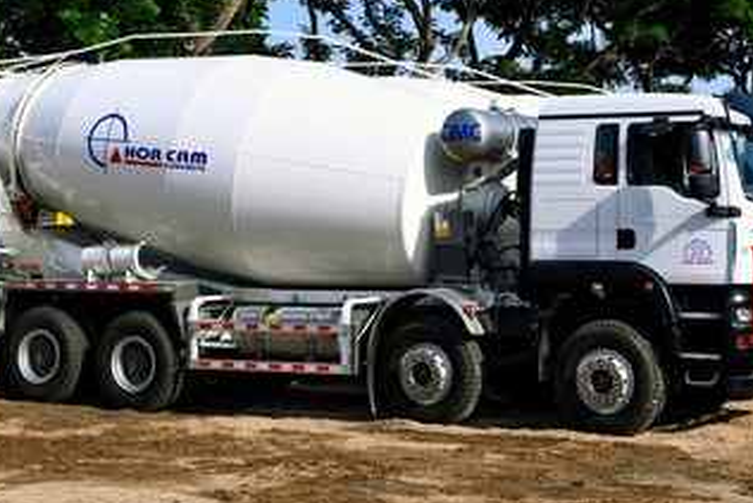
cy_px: 35
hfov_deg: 27.1
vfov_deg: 18.3
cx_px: 615
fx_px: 1528
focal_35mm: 73
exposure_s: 1/800
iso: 200
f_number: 8
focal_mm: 24
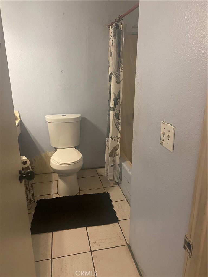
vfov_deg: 67.3
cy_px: 138
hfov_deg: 53.1
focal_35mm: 26
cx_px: 104
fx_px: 208
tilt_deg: -16.0
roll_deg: +0.6
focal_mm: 4.25
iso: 320
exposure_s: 1/40
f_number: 1.8
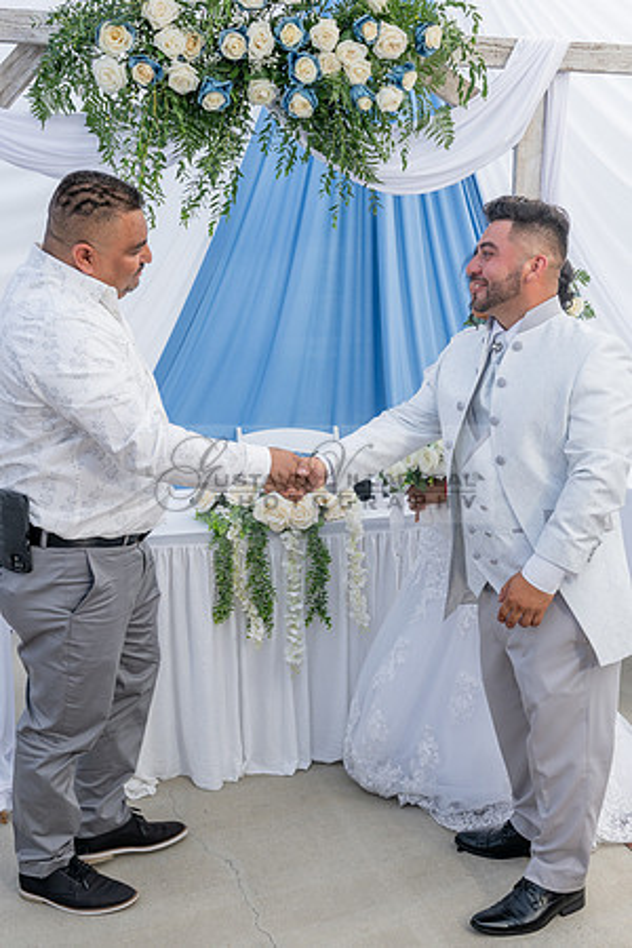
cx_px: 398
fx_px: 1145
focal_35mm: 44
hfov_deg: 30.7
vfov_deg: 45.0
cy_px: 474
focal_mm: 29
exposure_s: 1/125
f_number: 8
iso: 200
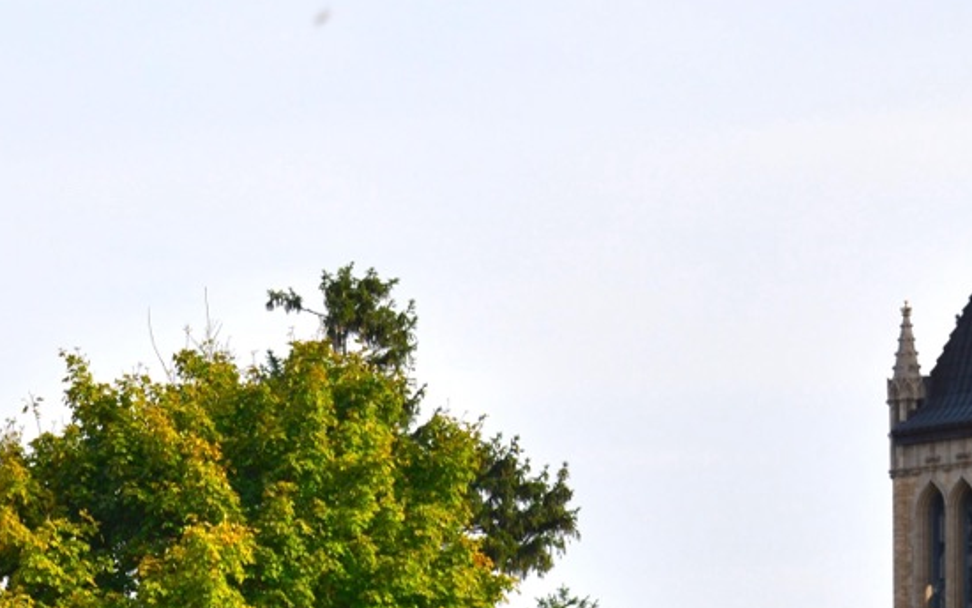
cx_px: 124
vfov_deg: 4.8
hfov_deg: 7.7
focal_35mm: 273
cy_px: 843
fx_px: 7233
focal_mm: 92
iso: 100
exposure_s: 1/60
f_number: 8
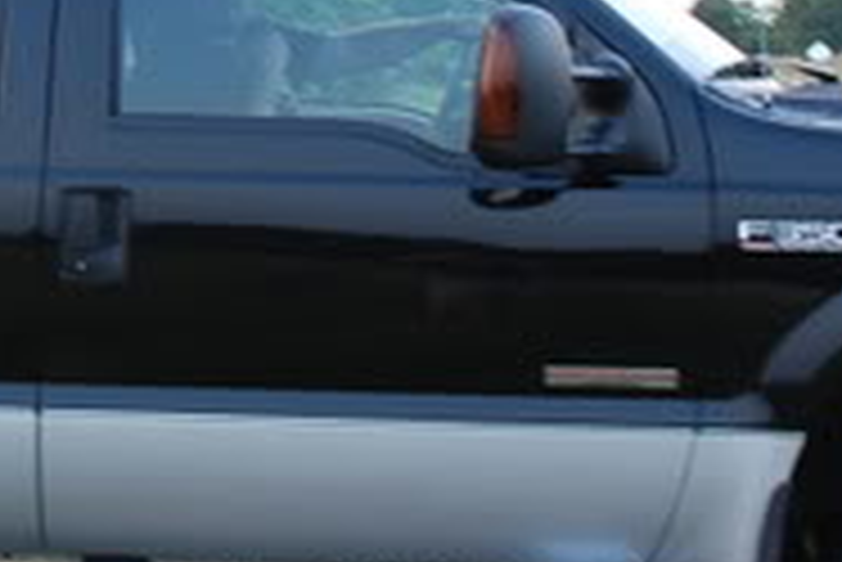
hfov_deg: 14.1
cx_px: -167
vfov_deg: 9.7
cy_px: 27
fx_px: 3300
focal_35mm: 141
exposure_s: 1/13
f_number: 3.8
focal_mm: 22
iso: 100
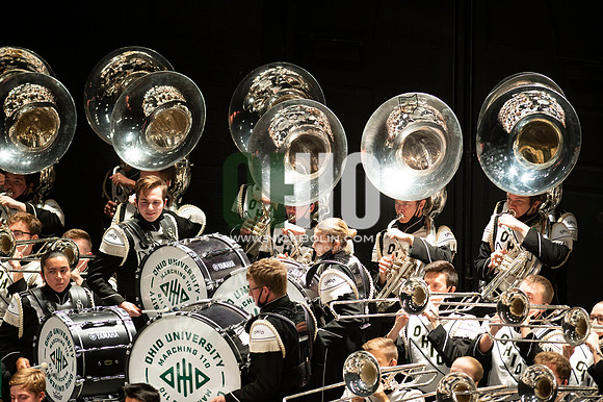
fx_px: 5022
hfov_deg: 6.9
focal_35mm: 300
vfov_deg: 4.6
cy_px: 201
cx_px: 302
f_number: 2.8
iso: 3200
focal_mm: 300
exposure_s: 1/500
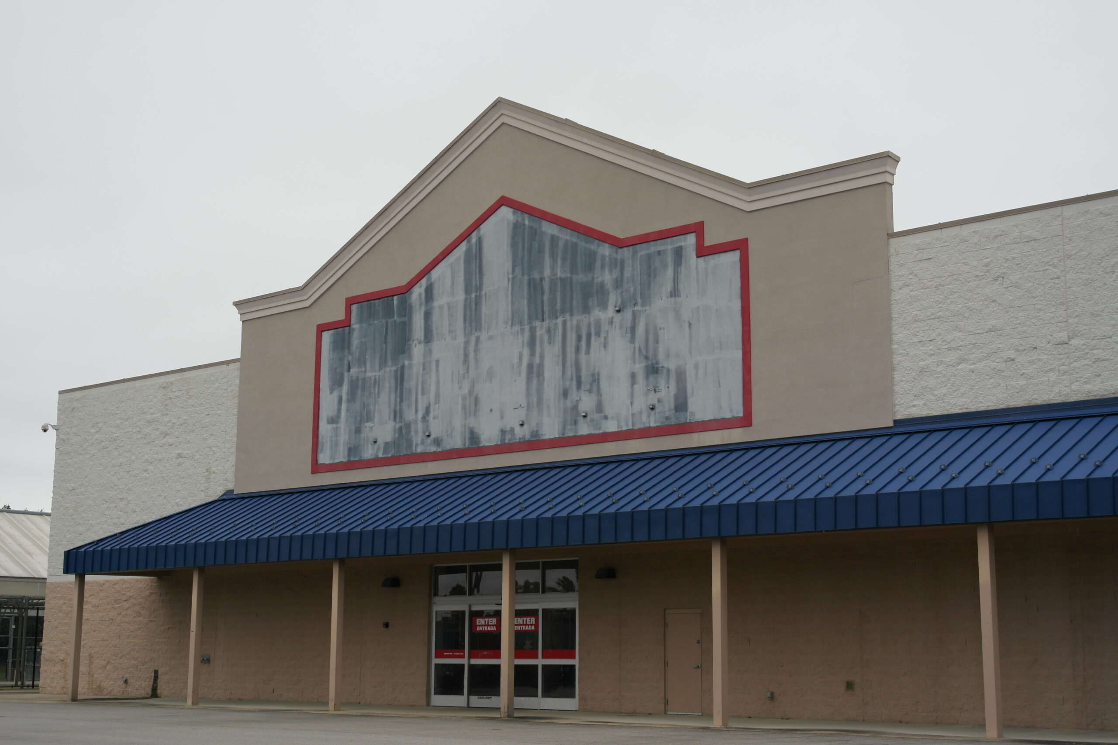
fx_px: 1522
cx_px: 559
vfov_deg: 27.5
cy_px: 372
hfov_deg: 40.3
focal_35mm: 49
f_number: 5
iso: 200
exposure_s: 1/320
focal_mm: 32
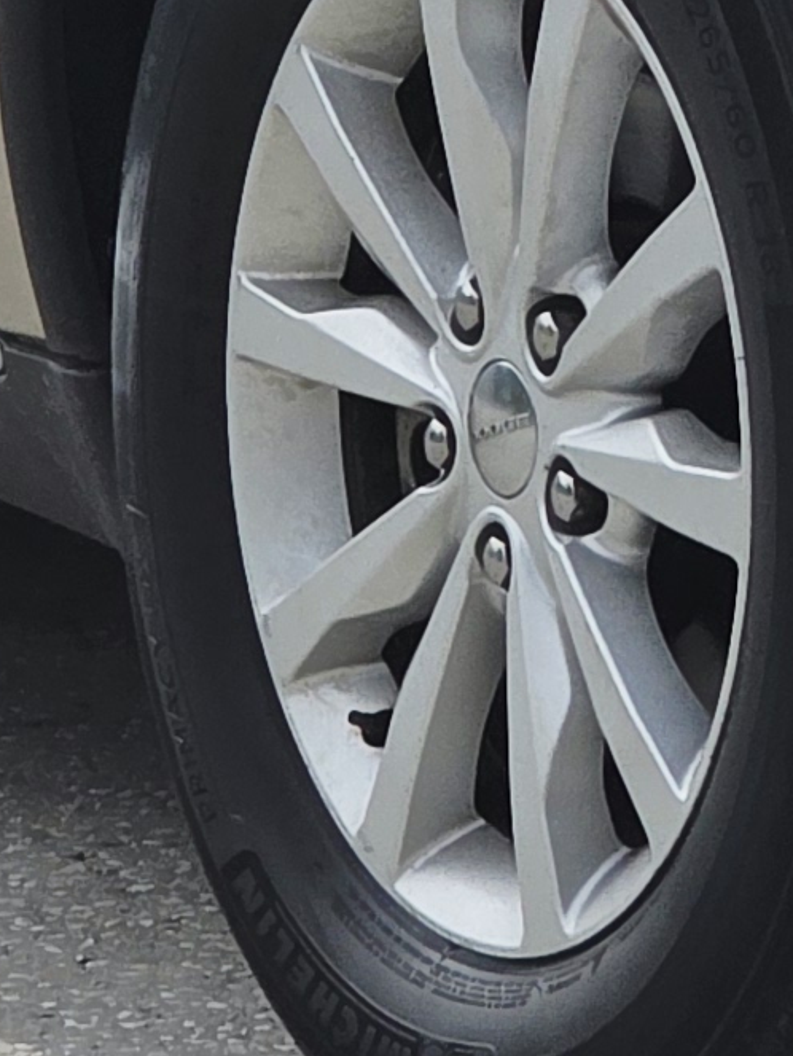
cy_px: -46
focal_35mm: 416
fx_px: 12694
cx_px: 1097
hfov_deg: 3.6
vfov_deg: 4.8
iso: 50
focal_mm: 7.9
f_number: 2.4
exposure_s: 1/2140
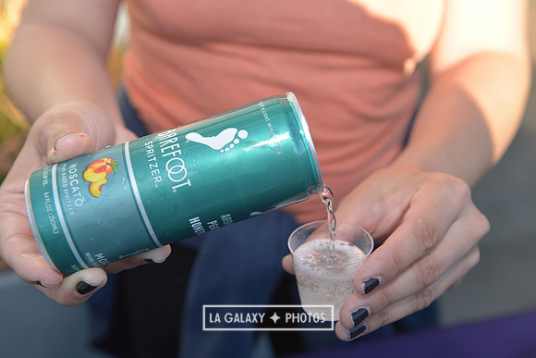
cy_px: 179
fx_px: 715
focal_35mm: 48
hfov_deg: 41.1
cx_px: 268
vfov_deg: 28.1
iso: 250
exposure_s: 1/320
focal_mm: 48
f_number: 5.6
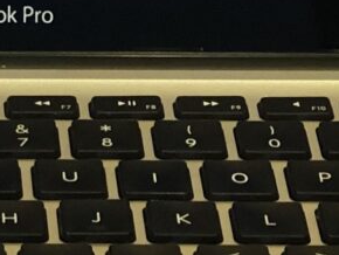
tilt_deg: -25.2
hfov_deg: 5.3
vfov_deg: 4.0
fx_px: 3597
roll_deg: +0.3
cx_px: -189
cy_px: -109
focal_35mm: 367
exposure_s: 1/40
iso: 100
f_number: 2.4
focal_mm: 6
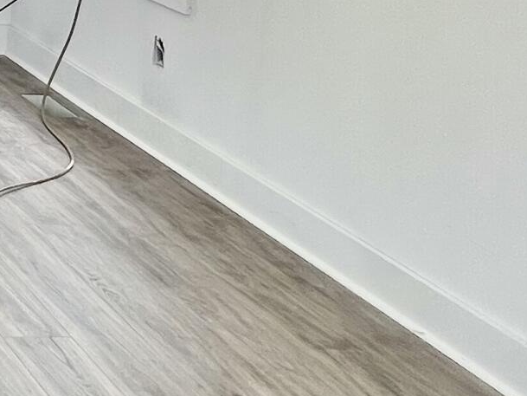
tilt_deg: -7.3
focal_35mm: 64
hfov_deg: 18.8
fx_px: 975
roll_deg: +0.7
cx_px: -531
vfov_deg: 20.5
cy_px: -150
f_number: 1.8
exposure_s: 1/165
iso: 32
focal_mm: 1.57
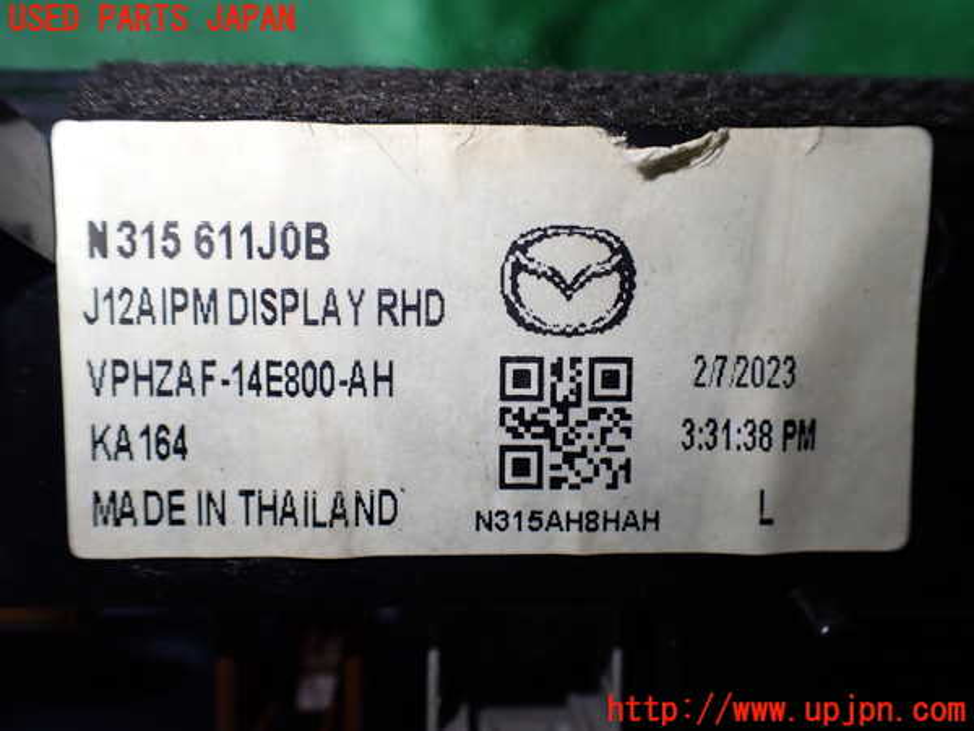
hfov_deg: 60.0
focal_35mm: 30
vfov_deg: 46.8
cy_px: 366
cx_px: 487
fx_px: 844
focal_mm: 5.4
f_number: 2.3
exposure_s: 1/125
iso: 100
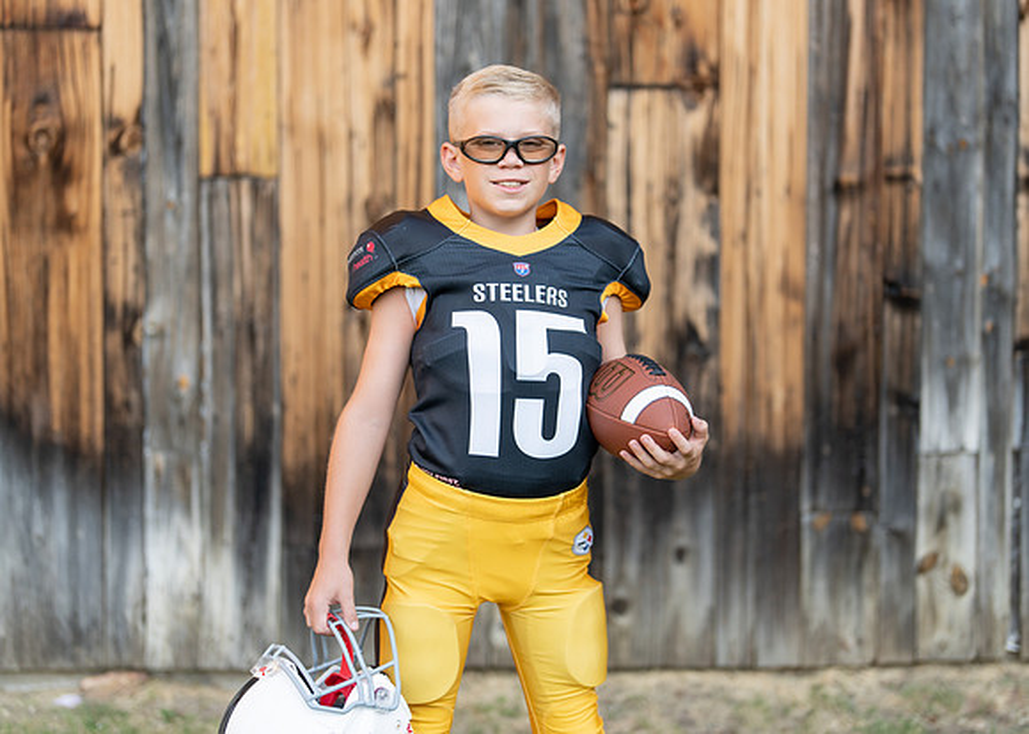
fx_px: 1782
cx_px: 555
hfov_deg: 32.2
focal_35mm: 61
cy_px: 336
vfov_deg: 23.3
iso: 100
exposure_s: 1/2000
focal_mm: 50
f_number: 1.2
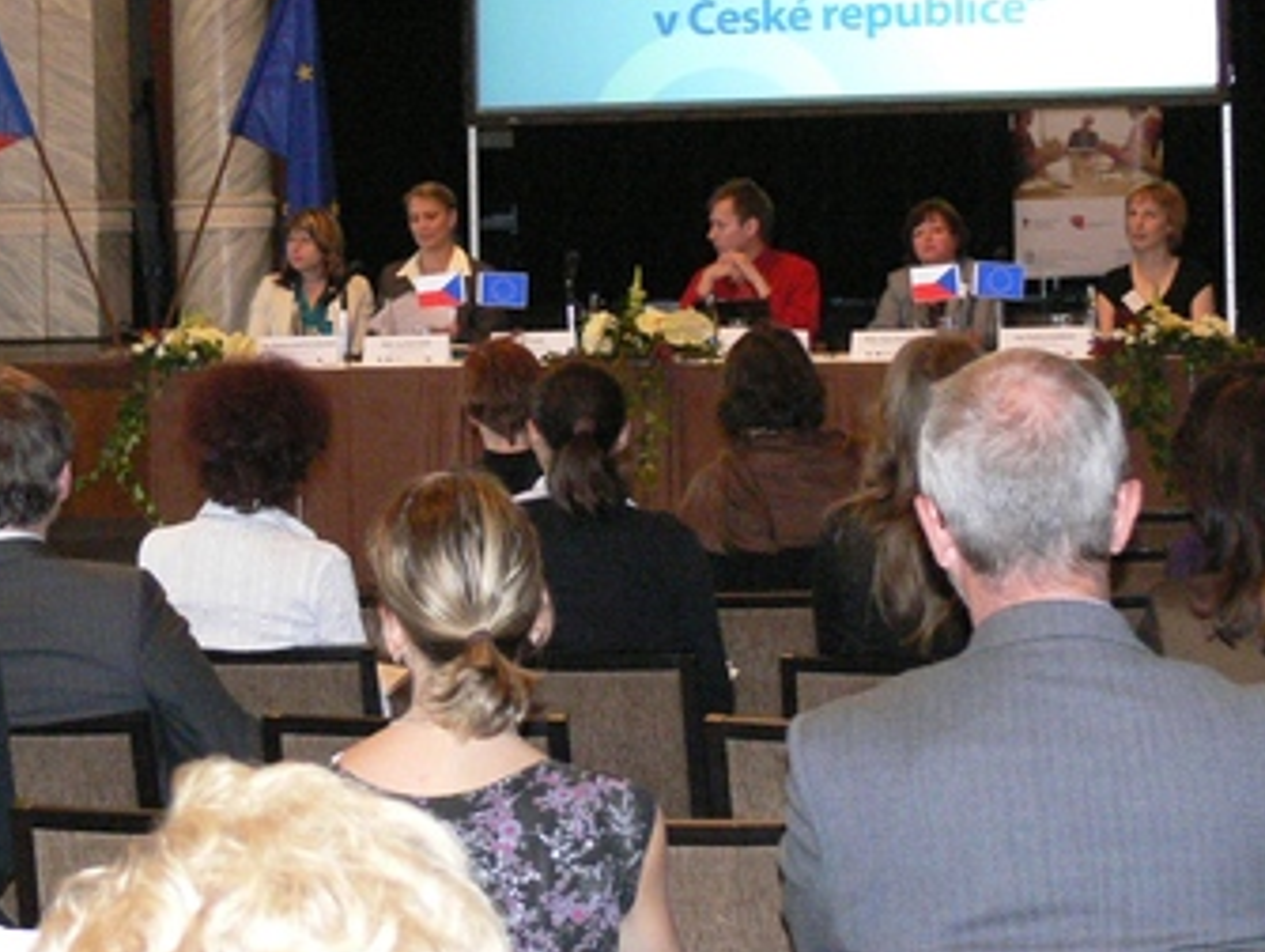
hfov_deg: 18.1
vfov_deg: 13.7
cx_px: 366
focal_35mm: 108
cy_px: 236
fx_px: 3951
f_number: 3.2
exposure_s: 1/30
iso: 400
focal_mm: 12.7
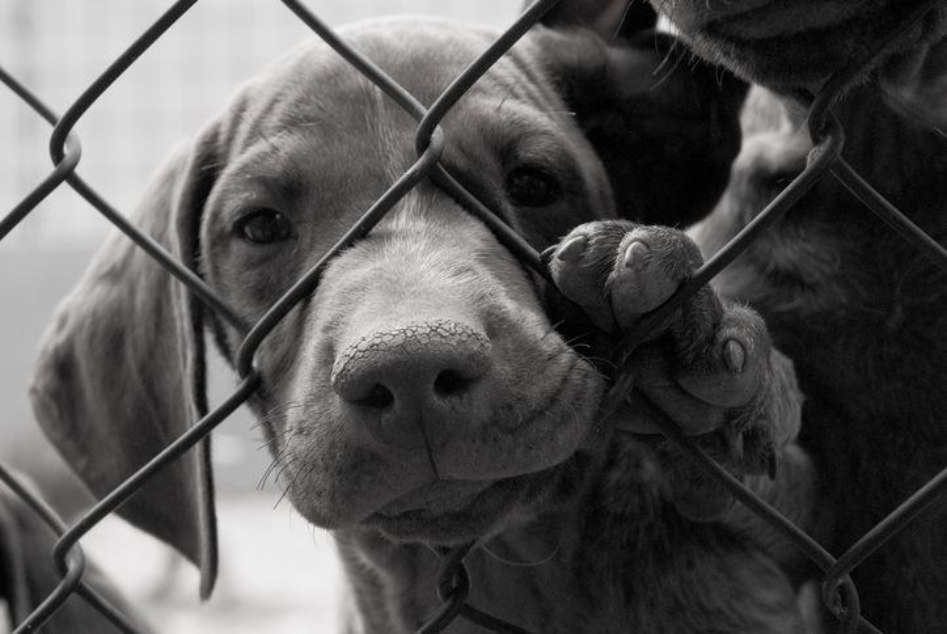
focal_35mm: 105
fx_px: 2765
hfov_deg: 19.4
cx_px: 474
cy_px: 317
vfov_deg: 13.1
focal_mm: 70
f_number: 9
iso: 500
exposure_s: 1/160
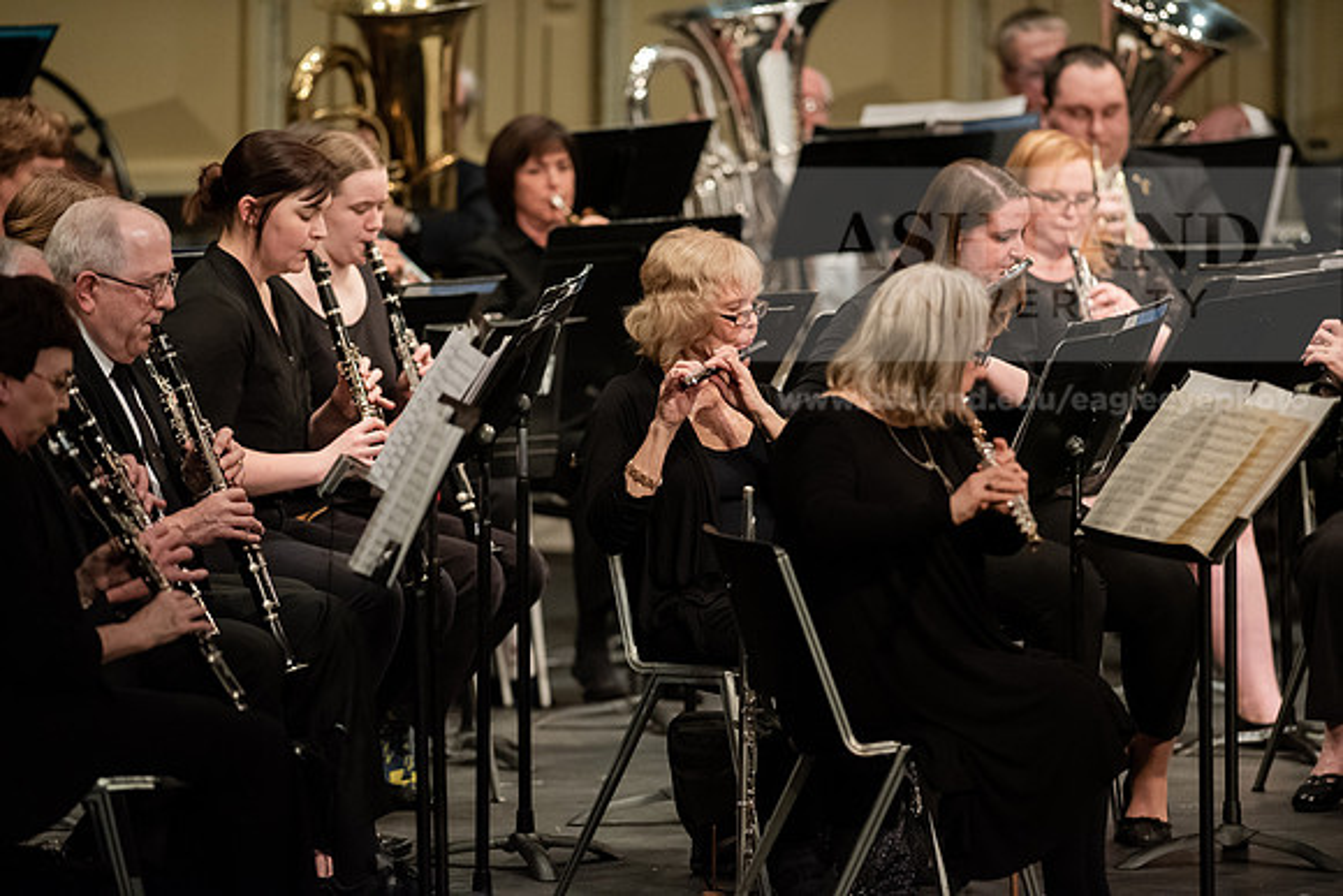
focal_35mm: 300
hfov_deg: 6.9
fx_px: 11194
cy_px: 448
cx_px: 672
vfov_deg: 4.6
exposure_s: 1/320
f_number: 3.5
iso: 4000
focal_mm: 300
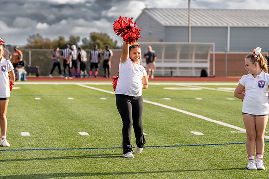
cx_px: 122
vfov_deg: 10.0
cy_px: 73
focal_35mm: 137
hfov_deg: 15.0
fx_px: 1025
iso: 250
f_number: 2.8
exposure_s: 1/3200
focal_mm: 92
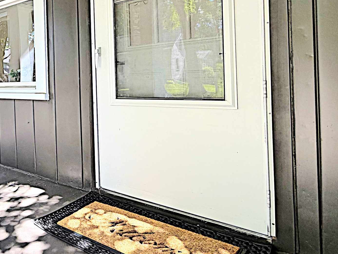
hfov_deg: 50.1
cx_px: 19
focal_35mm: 31
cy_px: 84
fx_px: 303
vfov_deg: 44.8
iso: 50
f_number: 2.2
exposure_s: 1/121
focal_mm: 2.22
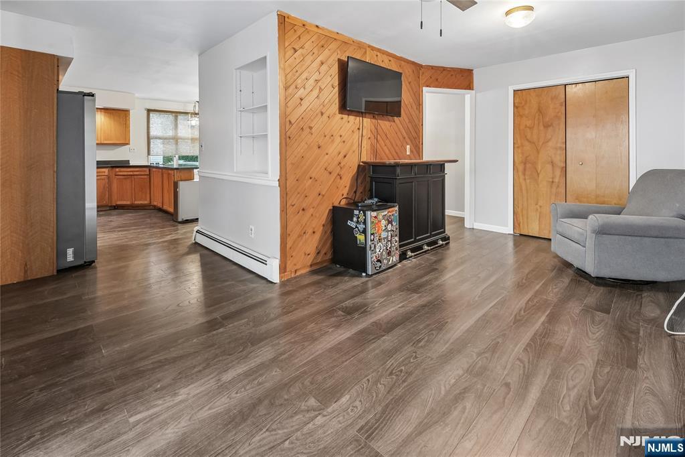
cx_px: 342
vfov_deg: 81.2
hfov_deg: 104.3
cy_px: 228
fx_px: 266
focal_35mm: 14
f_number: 7.1
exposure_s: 1/15
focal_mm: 14
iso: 1250
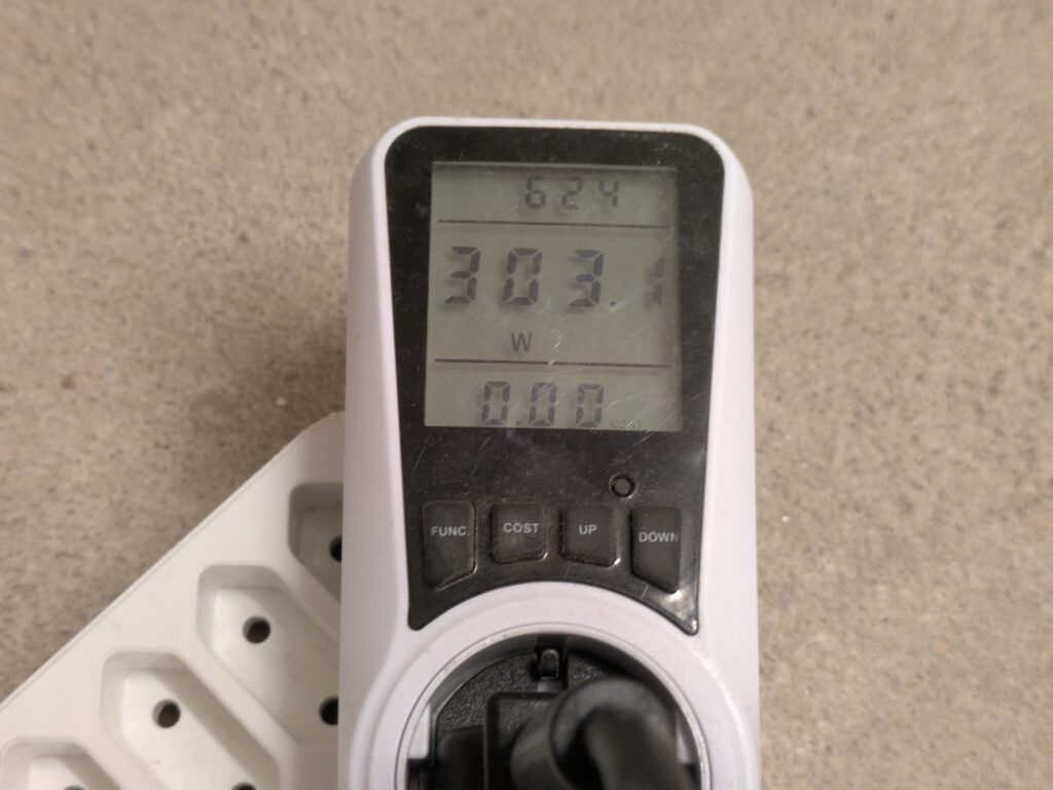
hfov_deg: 37.5
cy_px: 395
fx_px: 1552
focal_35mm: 51
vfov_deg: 28.6
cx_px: 526
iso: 451
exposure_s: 1/50
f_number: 1.89
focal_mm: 5.43
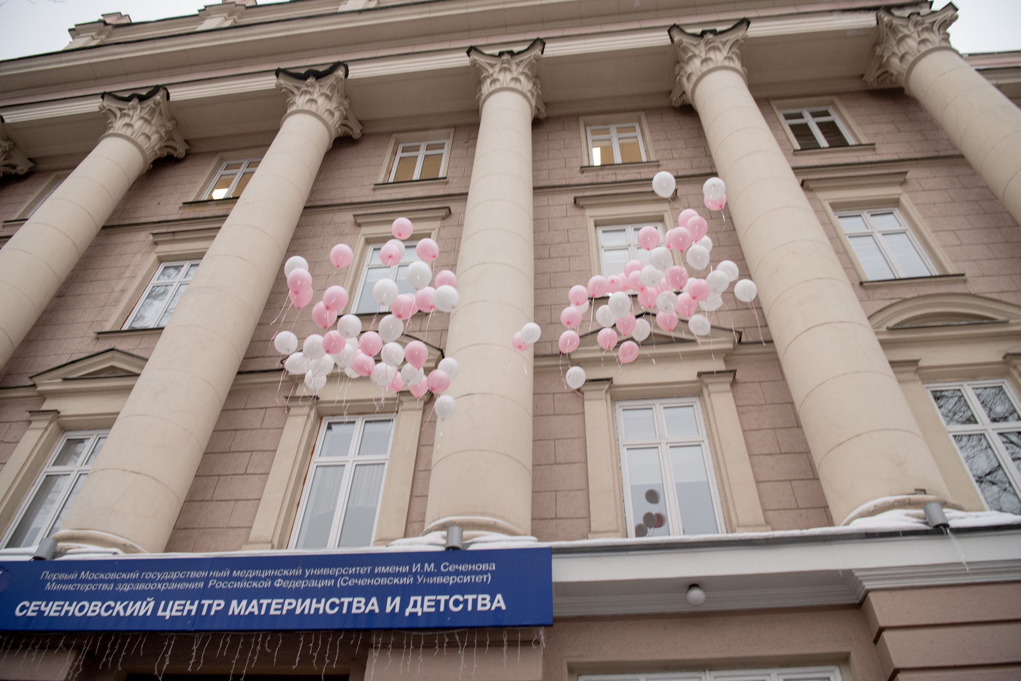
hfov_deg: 73.7
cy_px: 340
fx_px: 681
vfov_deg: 53.1
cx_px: 510
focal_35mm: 24
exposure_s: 1/160
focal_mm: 24
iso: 640
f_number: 5
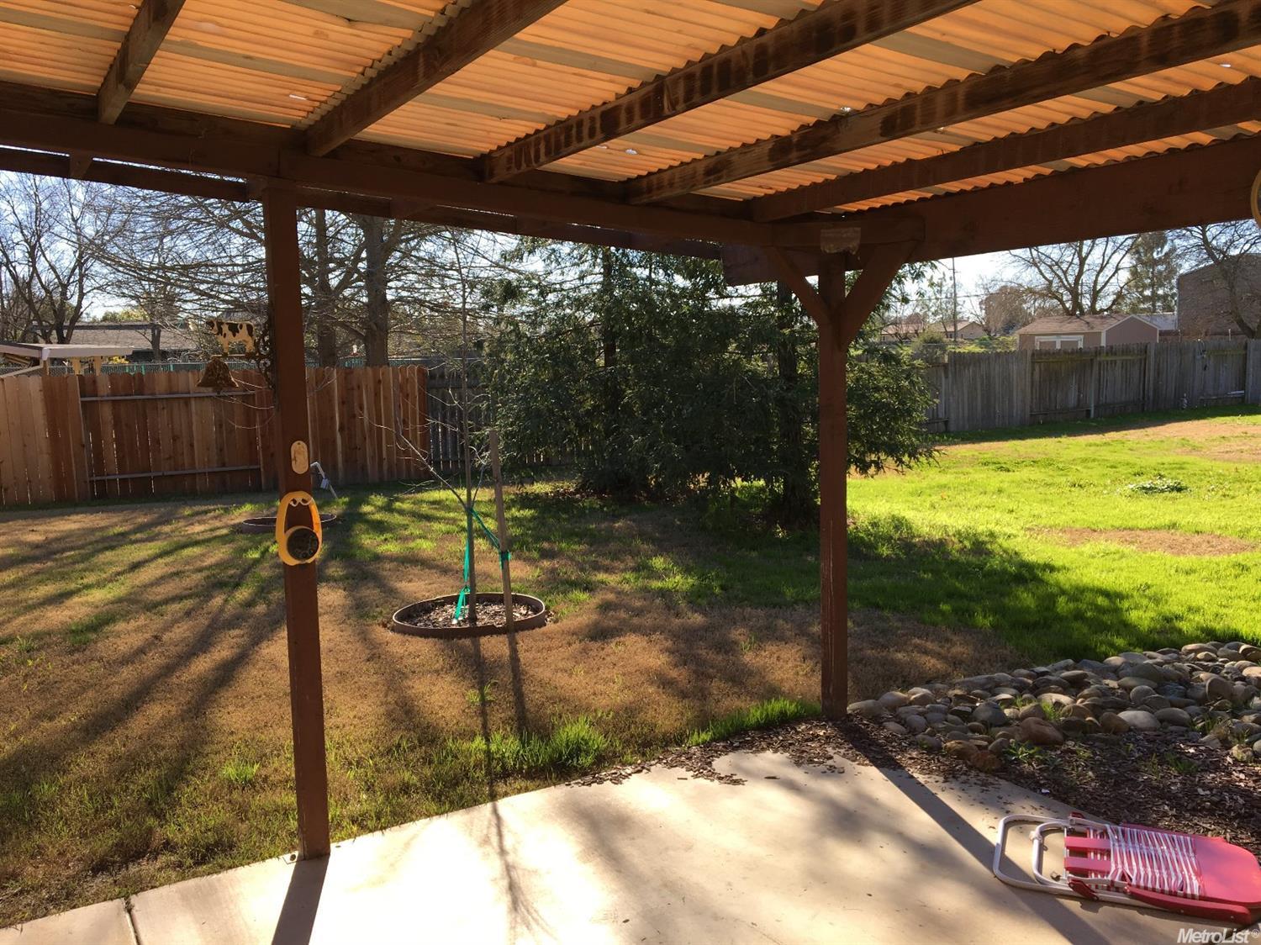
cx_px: 630
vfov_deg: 48.2
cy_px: 472
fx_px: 1056
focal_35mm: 29
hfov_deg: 61.7
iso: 25
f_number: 2.2
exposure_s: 1/574
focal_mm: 4.15
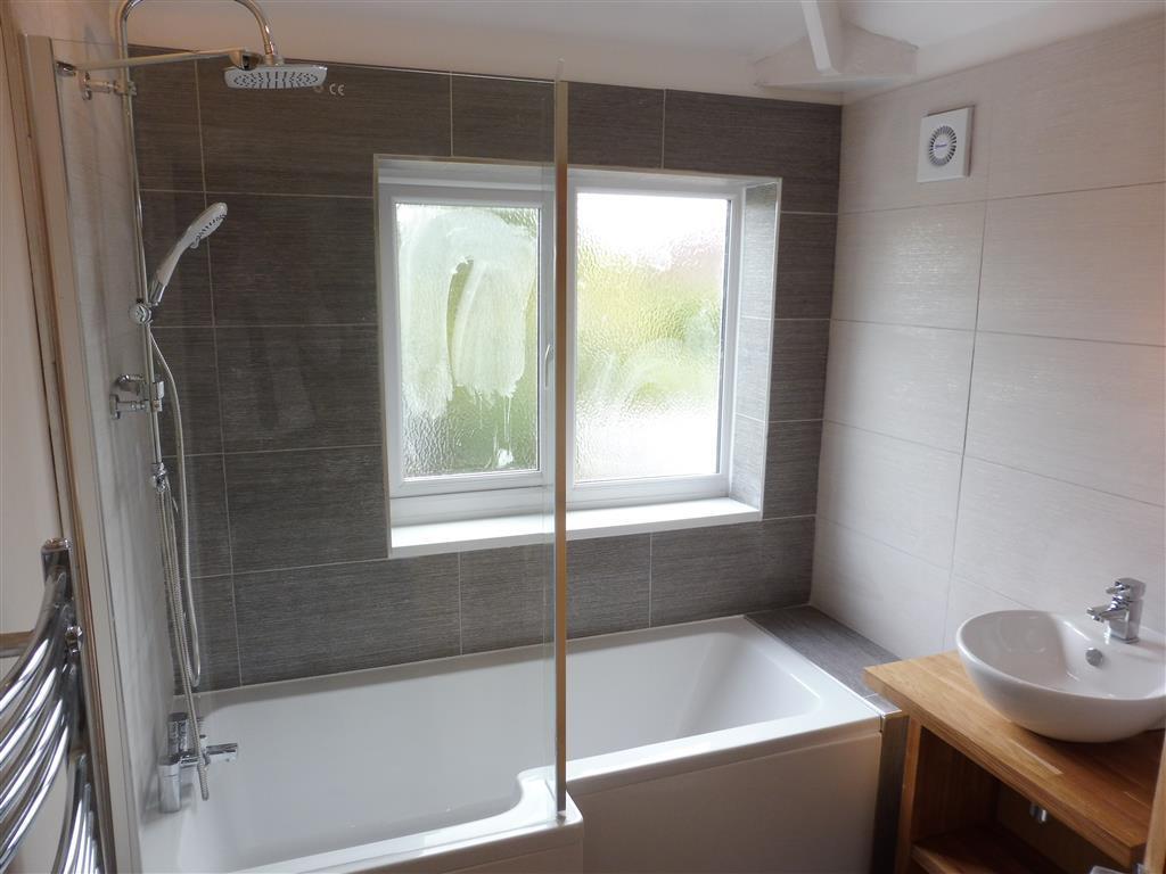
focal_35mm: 24
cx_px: 583
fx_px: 808
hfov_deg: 71.6
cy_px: 437
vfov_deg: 56.8
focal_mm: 4.3
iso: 100
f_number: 3.3
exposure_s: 1/80
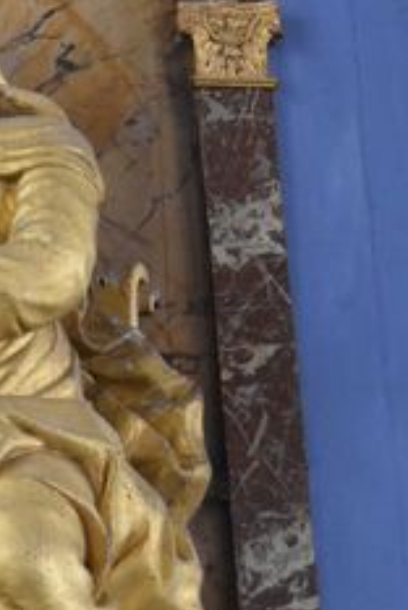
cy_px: 435
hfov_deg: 10.0
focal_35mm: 135
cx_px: -148
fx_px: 2288
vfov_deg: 15.1
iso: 4500
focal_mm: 30
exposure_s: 1/60
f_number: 4.2
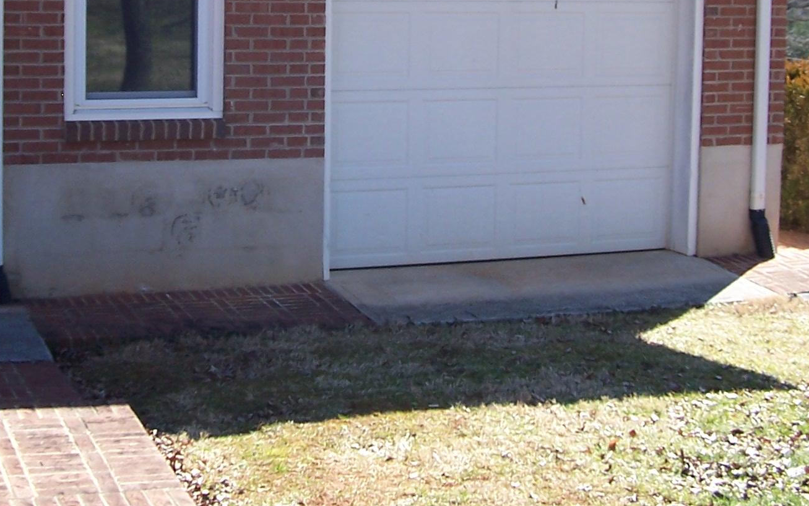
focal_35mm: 71
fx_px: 1565
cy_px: 31
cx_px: 348
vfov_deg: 18.0
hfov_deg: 28.9
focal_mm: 6.3
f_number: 2.8
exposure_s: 1/350
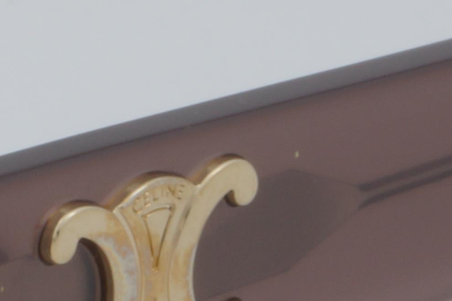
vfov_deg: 3.0
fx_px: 5725
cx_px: -415
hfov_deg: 4.5
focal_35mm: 456
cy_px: 128
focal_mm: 50
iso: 100
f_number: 32
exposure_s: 1/4
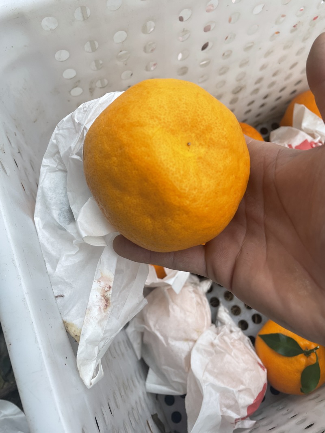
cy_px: 216
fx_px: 326
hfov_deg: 53.1
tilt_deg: -69.9
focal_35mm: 26
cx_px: 162
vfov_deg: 67.3
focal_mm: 4.2
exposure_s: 1/121
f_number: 1.6
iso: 50
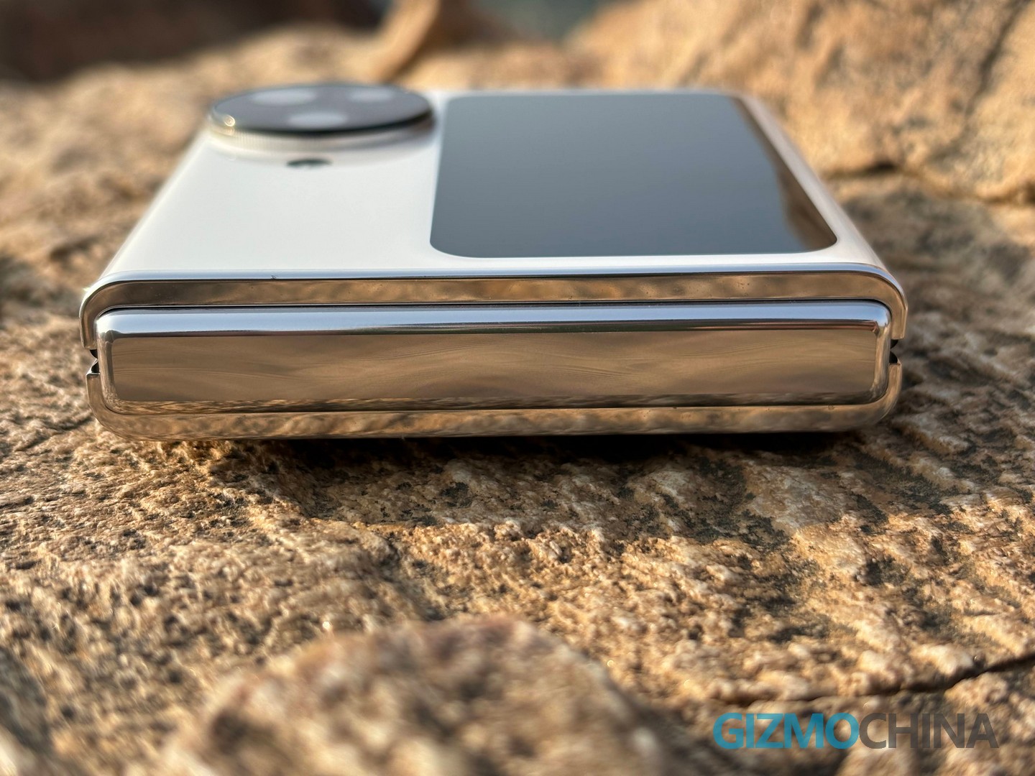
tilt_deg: -16.6
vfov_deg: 28.0
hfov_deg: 36.8
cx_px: 518
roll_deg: +0.2
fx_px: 1555
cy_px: 388
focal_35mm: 52
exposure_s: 1/1543
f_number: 1.6
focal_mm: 5.96
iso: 32
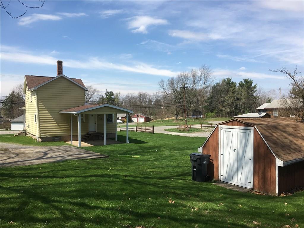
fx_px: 255
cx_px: 152
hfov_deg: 61.7
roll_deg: +0.4
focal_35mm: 29
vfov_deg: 48.2
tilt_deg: -0.2
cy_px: 114
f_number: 2.2
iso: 25
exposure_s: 1/1538
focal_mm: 4.15
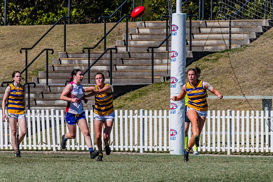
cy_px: 120
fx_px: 5214
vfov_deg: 2.0
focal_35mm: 687
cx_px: 221
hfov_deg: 3.0
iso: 800
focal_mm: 420
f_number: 16
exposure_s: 1/1600
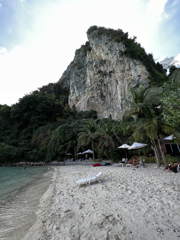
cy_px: 120
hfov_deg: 89.9
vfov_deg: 106.2
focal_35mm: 13
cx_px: 90
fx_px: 90
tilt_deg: +23.0
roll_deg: -1.3
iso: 32
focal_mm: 1.57
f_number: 1.8
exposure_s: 1/232
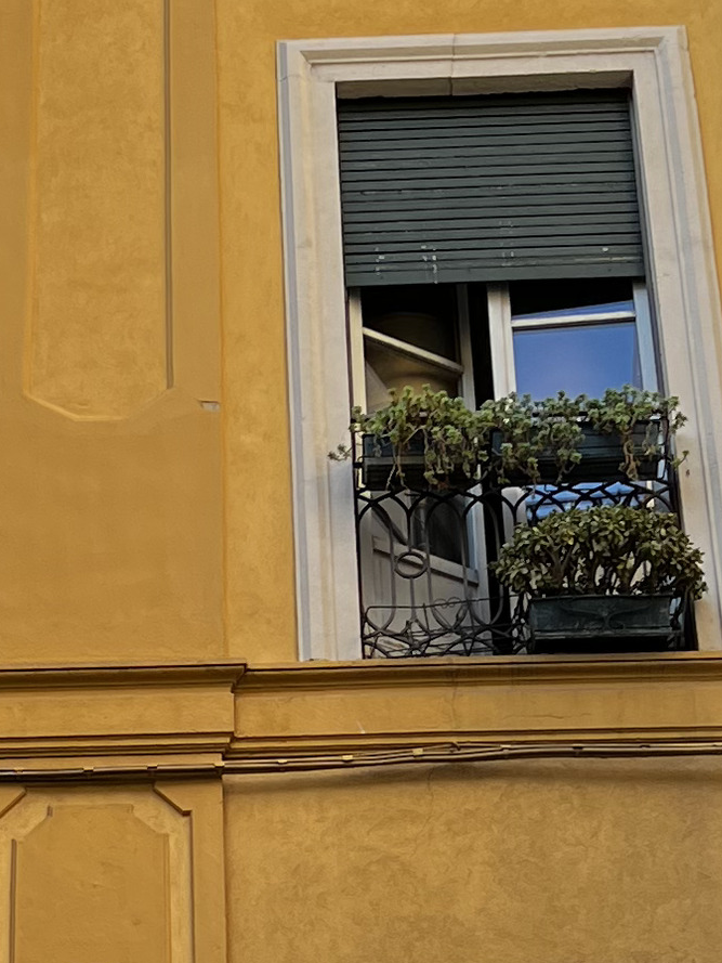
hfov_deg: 12.6
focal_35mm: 117
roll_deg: +0.4
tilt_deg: +31.7
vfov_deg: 16.7
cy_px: 814
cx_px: 135
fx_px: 3253
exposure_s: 1/441
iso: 50
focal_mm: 5.7
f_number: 1.5
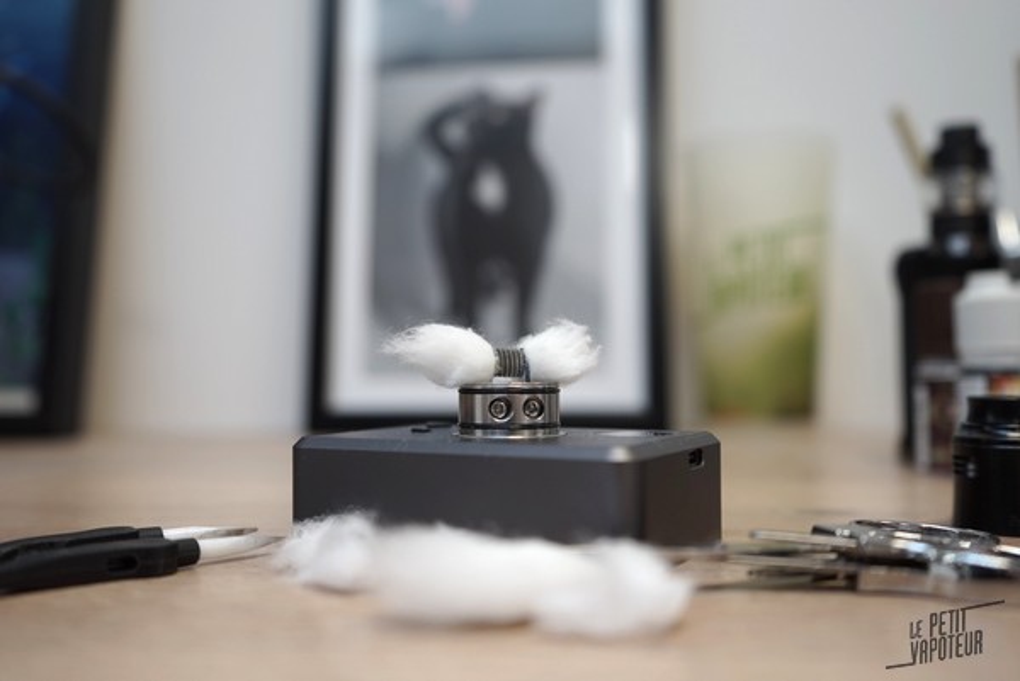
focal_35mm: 34
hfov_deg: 55.8
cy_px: 340
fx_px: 964
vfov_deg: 38.9
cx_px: 510
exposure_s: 1/20
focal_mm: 34
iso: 100
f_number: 4
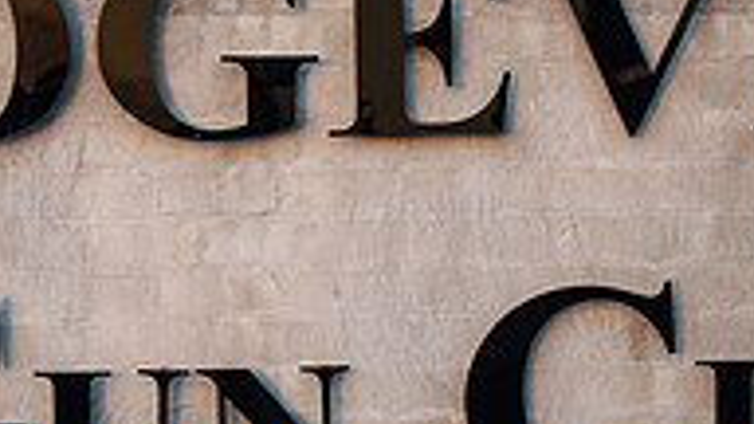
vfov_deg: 10.6
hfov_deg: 18.8
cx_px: 281
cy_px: 310
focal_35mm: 114
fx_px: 2279
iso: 200
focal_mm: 35
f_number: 4.5
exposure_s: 1/125
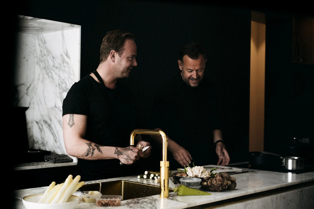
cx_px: 157
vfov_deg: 24.6
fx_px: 480
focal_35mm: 55
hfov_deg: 36.2
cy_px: 104
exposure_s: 1/80
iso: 100
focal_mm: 55
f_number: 3.2
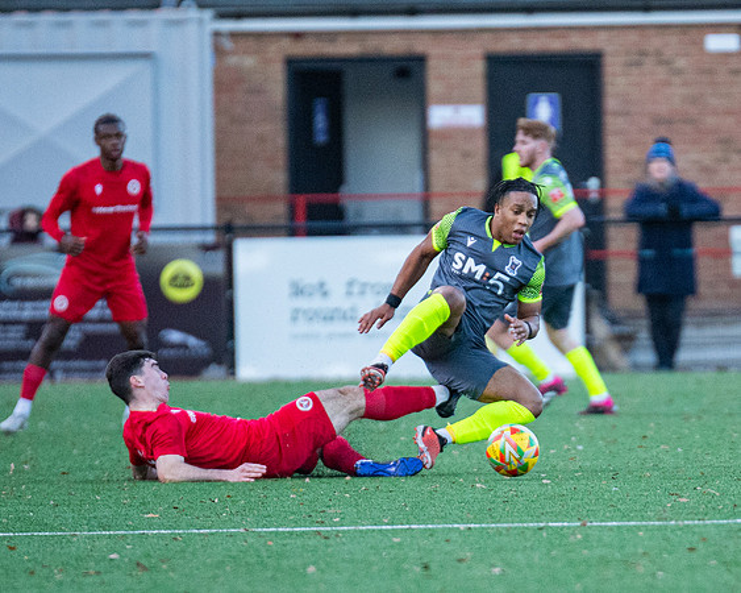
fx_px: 15187
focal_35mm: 693
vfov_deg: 2.2
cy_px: 348
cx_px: 596
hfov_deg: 2.8
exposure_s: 1/1600
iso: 4000
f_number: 2.8
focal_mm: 300
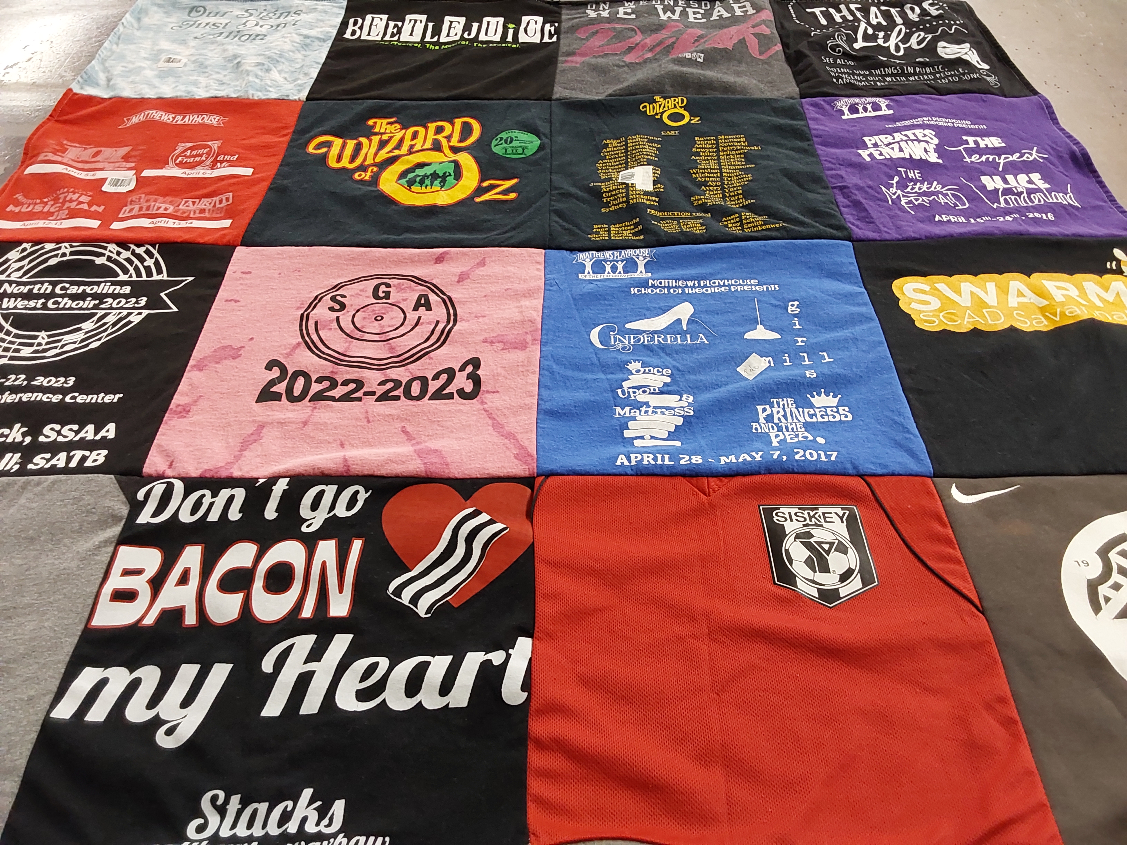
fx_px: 912
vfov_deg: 49.7
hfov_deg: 63.4
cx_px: 564
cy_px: 422
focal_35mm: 28
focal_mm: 2.91
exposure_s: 1/60
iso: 160
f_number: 1.9
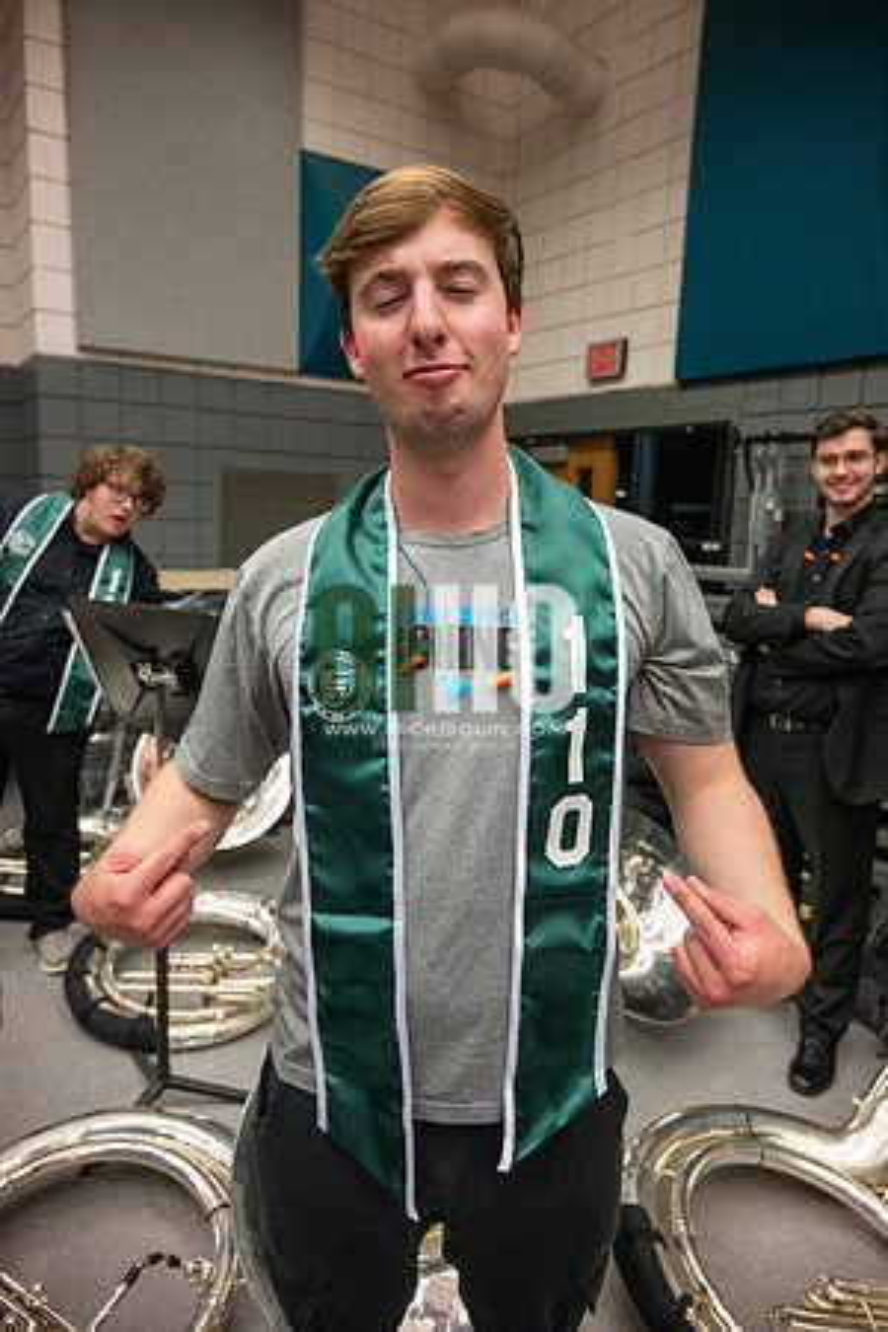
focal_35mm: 24
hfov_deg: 53.1
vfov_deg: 73.7
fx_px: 888
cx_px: 444
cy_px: 666
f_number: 4
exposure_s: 1/500
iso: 10000
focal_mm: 24
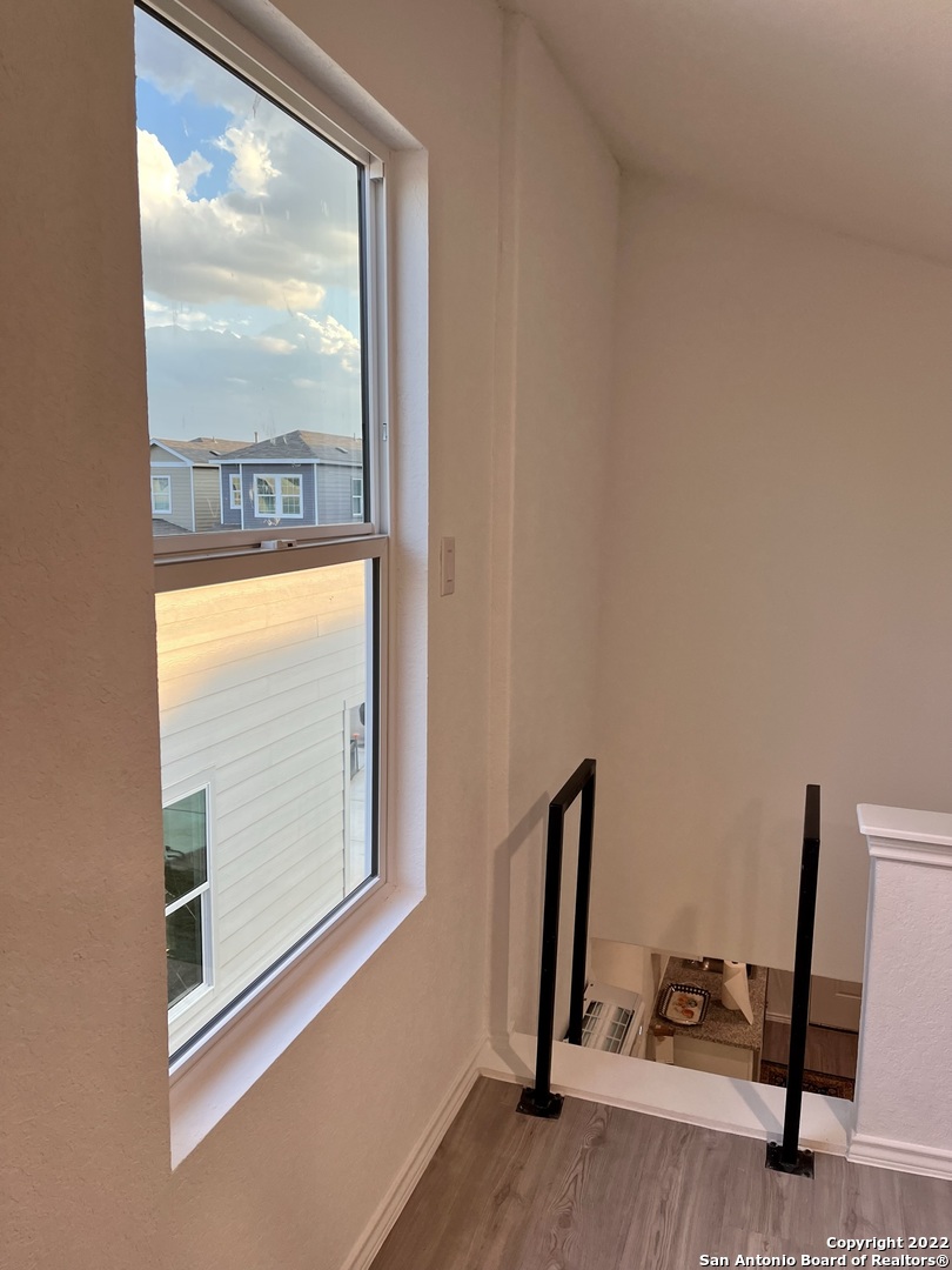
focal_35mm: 26
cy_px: 635
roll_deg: +0.1
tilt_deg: -8.3
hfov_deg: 53.1
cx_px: 476
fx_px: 953
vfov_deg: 67.3
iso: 64
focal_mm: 5.1
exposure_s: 1/120
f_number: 1.6
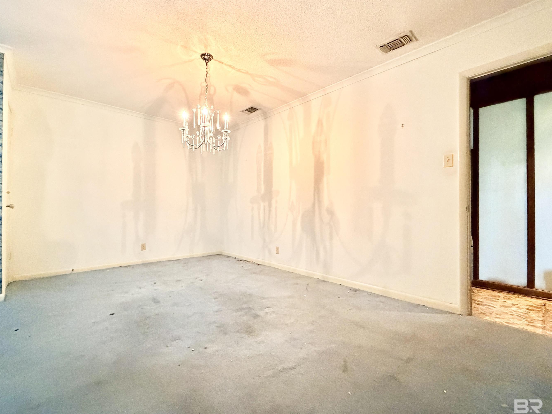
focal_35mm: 16
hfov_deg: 94.4
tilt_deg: +0.3
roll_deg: -1.0
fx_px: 255
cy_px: 206
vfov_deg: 78.1
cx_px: 264
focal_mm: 2.22
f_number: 2.2
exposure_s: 1/60
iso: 1000
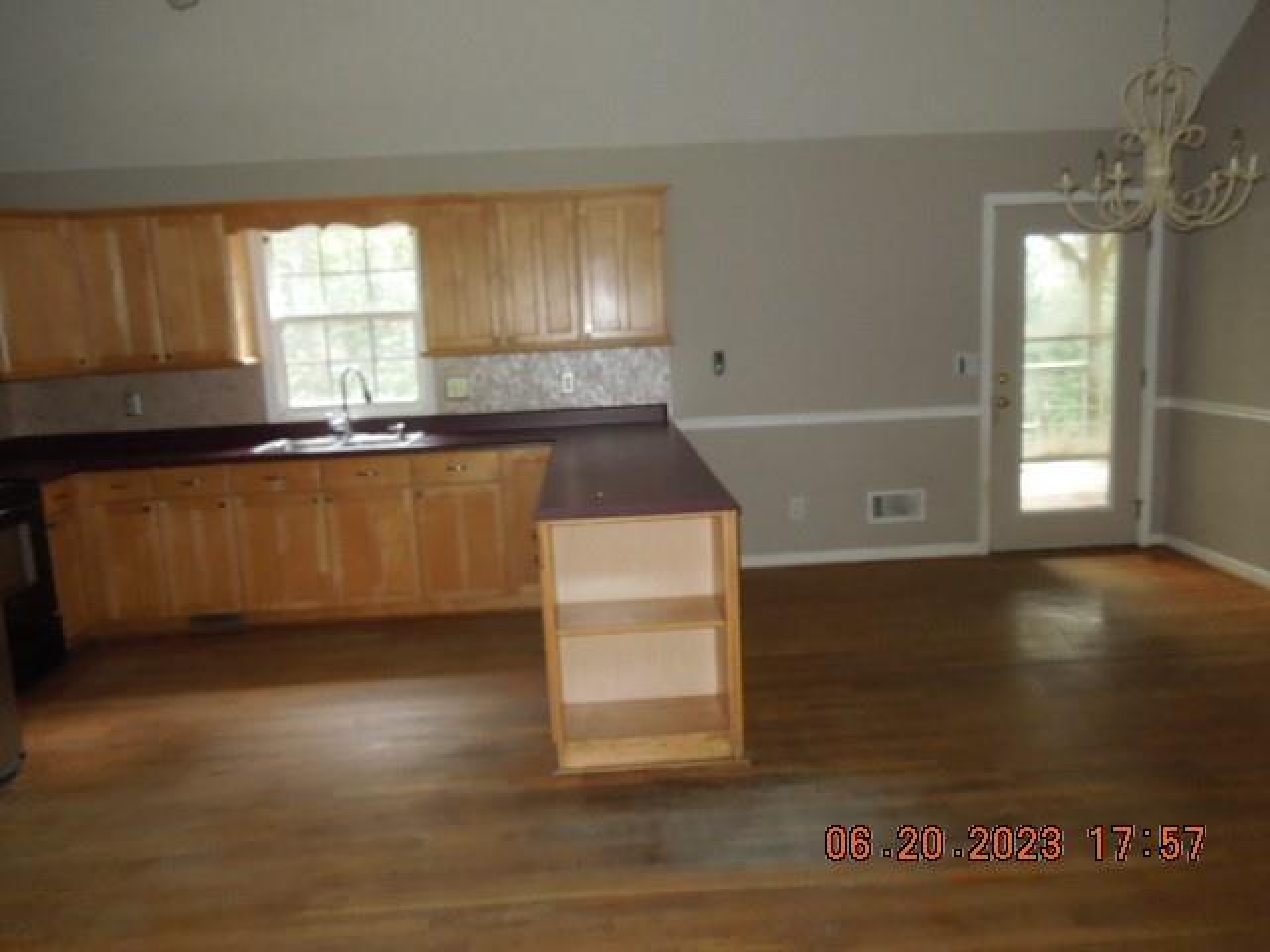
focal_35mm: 25
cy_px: 476
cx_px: 635
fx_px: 917
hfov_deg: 69.4
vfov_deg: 54.9
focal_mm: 4.5
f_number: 3.3
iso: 450
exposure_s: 1/30
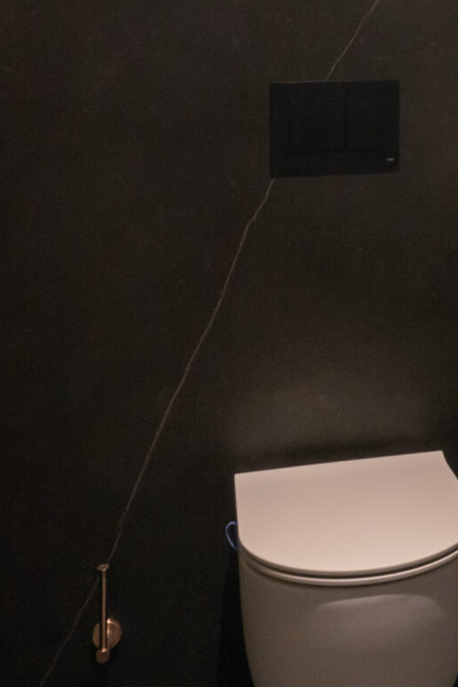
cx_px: 537
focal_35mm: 58
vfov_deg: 33.5
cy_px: 123
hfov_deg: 21.9
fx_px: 1100
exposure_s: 1/4
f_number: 11
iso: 640
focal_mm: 17.5
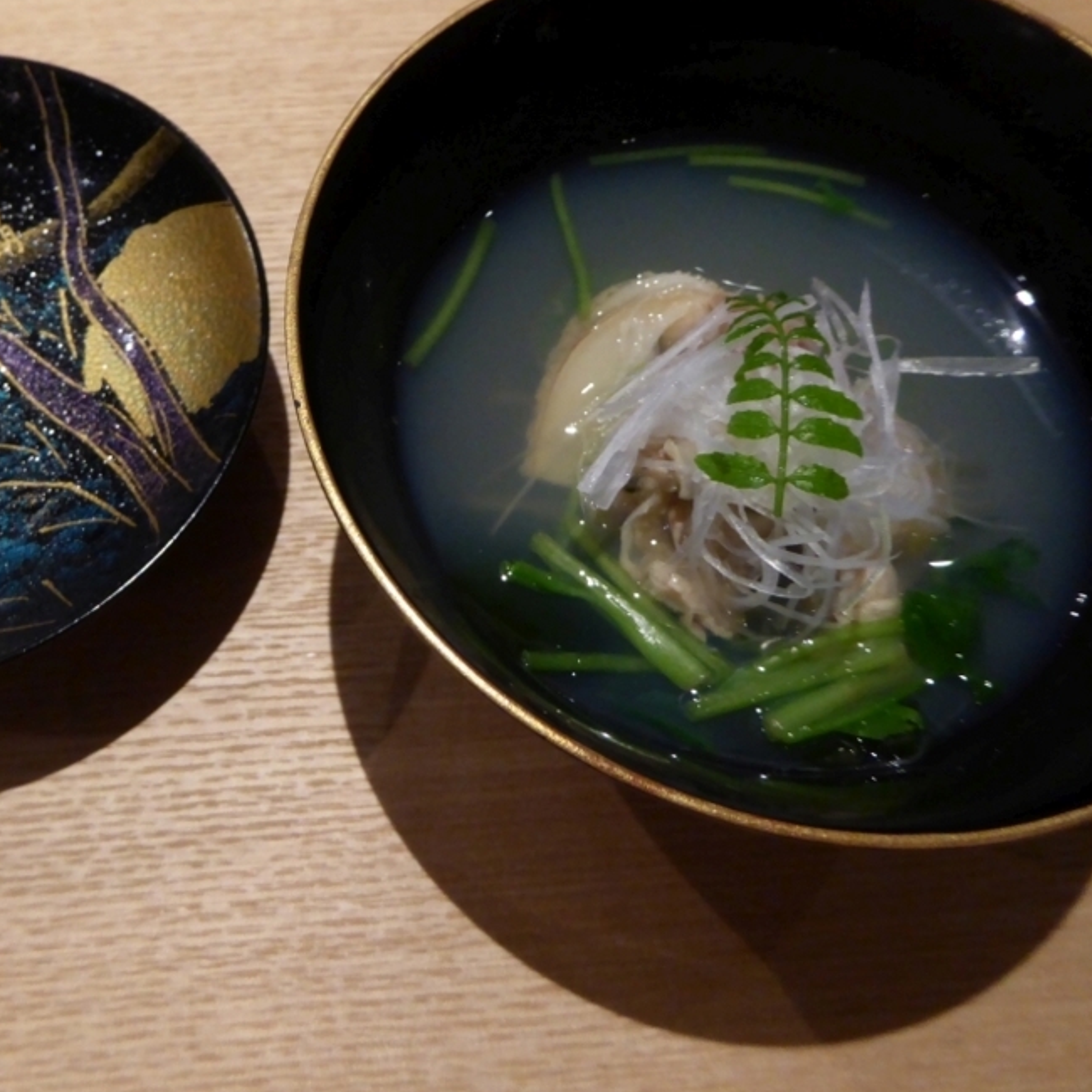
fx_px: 1213
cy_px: 470
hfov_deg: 47.7
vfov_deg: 48.3
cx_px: 373
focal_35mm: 34
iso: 400
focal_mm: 4.3
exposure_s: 1/13
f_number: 3.3
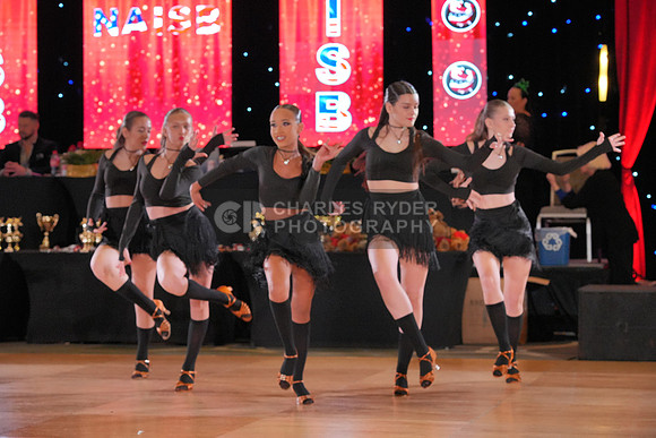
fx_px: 1841
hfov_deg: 20.2
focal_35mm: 101
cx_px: 328
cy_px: 219
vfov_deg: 13.6
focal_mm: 101
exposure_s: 1/400
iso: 5000
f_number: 5.6
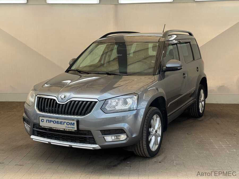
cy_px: 90
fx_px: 331
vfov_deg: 30.3
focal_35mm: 48
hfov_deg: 39.7
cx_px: 120
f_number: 1.78
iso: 64
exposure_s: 1/685
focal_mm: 6.76
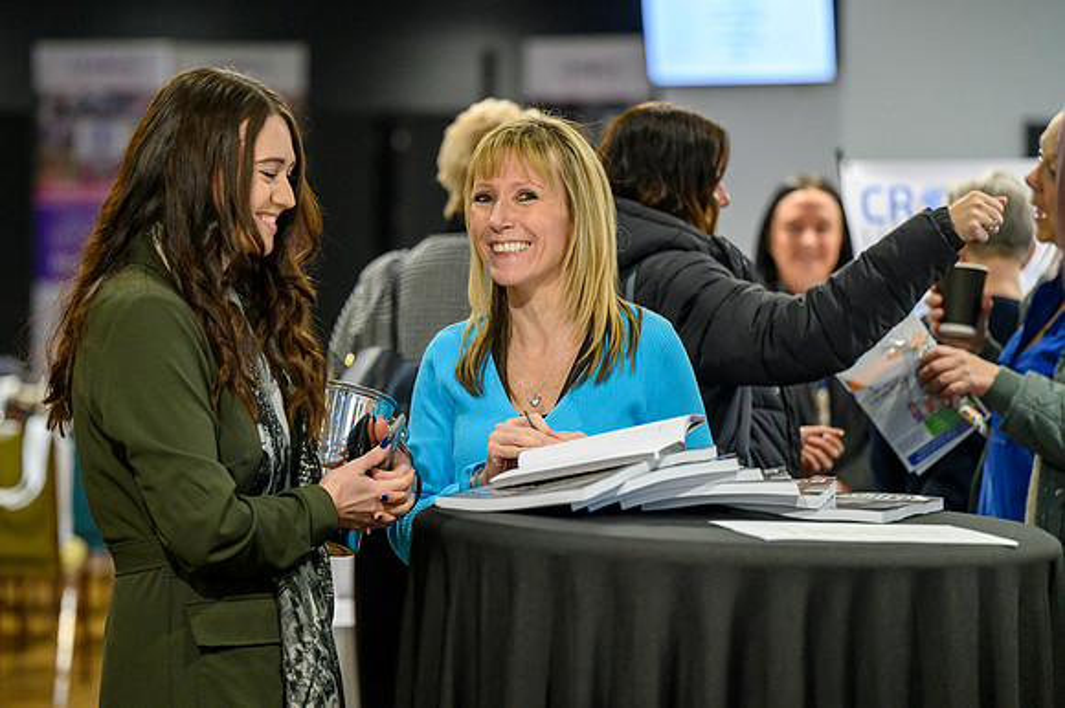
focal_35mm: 123
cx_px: 441
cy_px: 372
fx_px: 3644
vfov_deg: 11.1
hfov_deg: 16.6
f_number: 2.8
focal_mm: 105
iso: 4000
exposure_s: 1/200
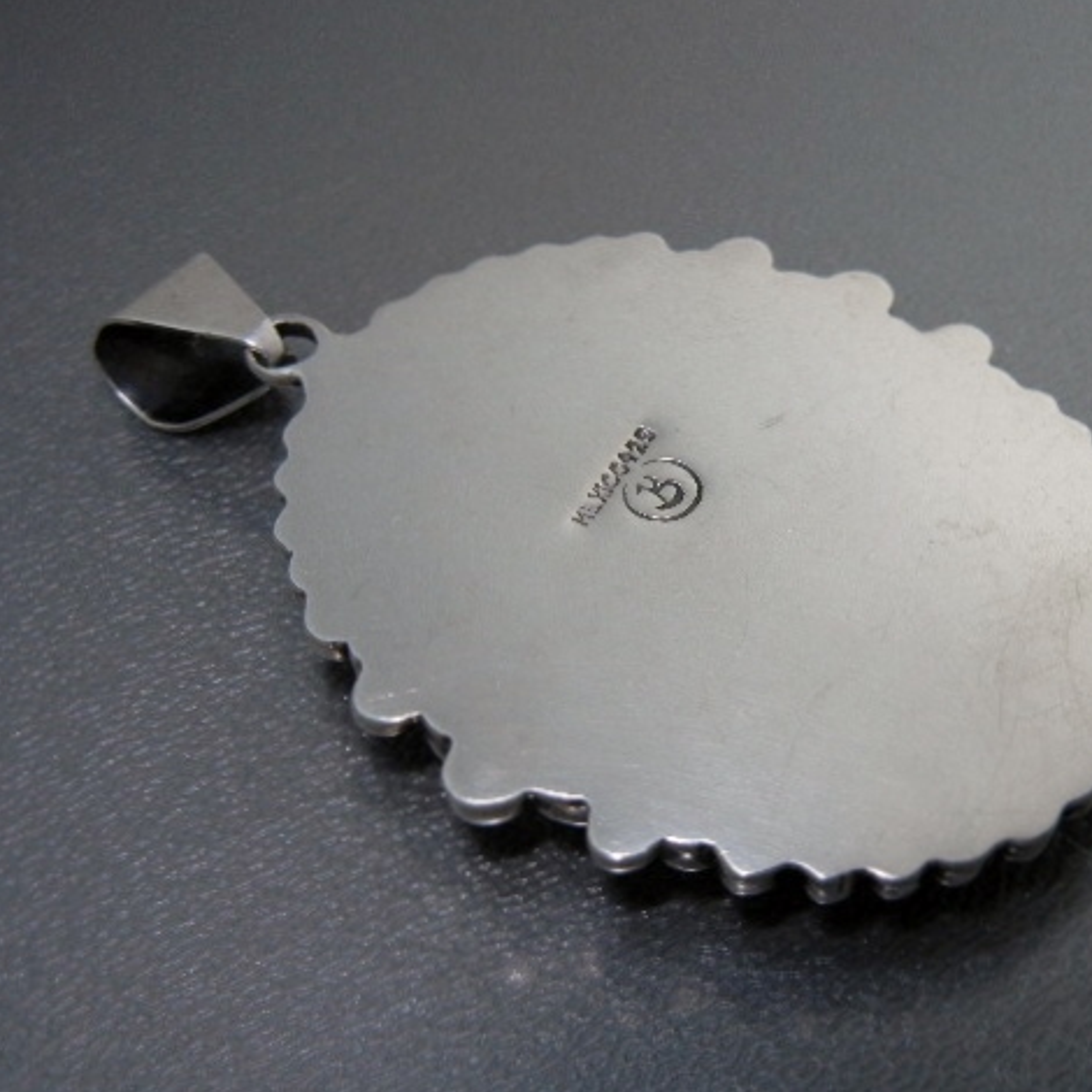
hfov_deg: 31.4
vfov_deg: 31.6
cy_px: 546
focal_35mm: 54
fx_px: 1927
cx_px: 713
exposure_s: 1/30
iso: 355
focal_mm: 8.1
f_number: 7.6
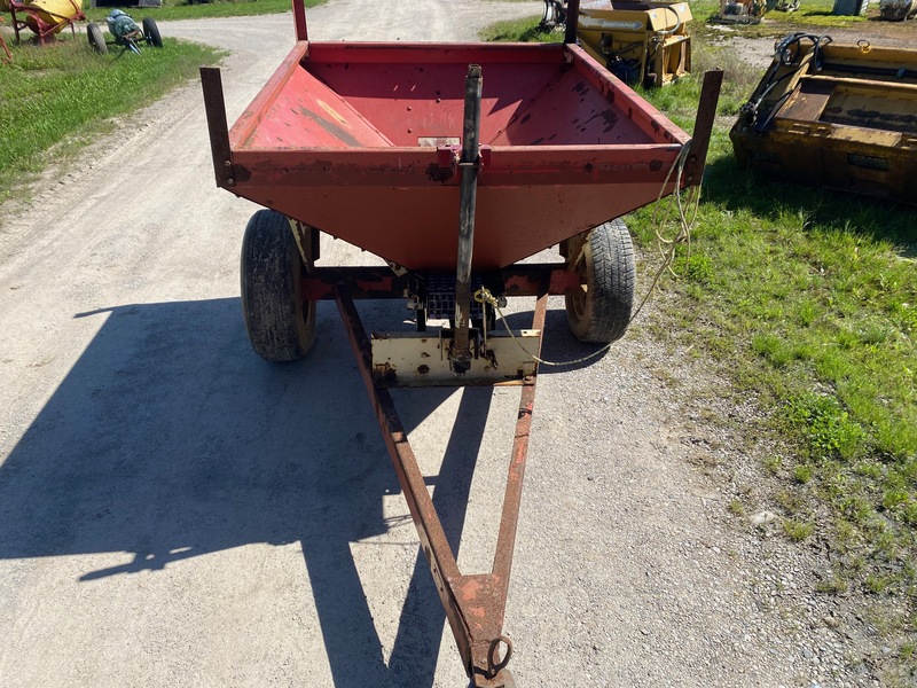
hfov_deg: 67.3
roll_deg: -1.3
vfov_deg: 53.1
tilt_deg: -29.5
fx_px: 689
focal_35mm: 26
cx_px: 458
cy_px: 344
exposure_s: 1/2410
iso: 32
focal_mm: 4.25
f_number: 1.8
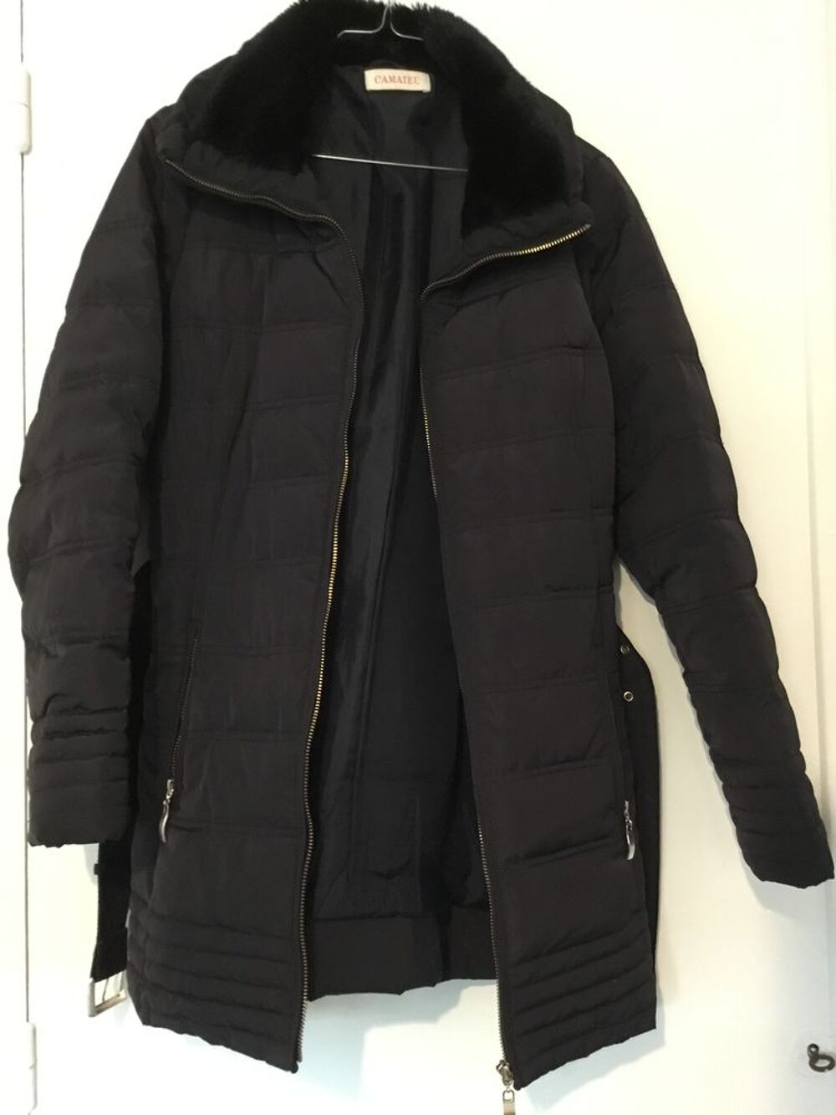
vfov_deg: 58.3
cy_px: 558
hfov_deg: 45.4
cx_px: 418
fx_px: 998
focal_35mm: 31
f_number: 2.4
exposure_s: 1/17
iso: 500
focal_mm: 3.3
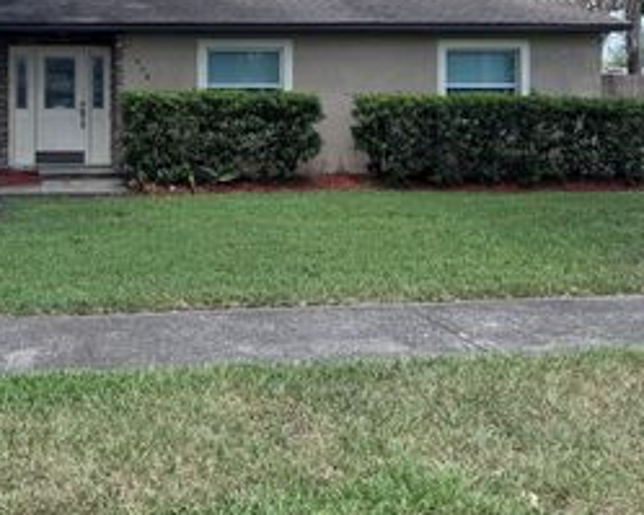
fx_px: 895
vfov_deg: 31.2
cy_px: 97
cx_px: 96
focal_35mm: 47
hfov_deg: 37.6
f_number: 1.78
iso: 80
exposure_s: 1/1869
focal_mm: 6.76
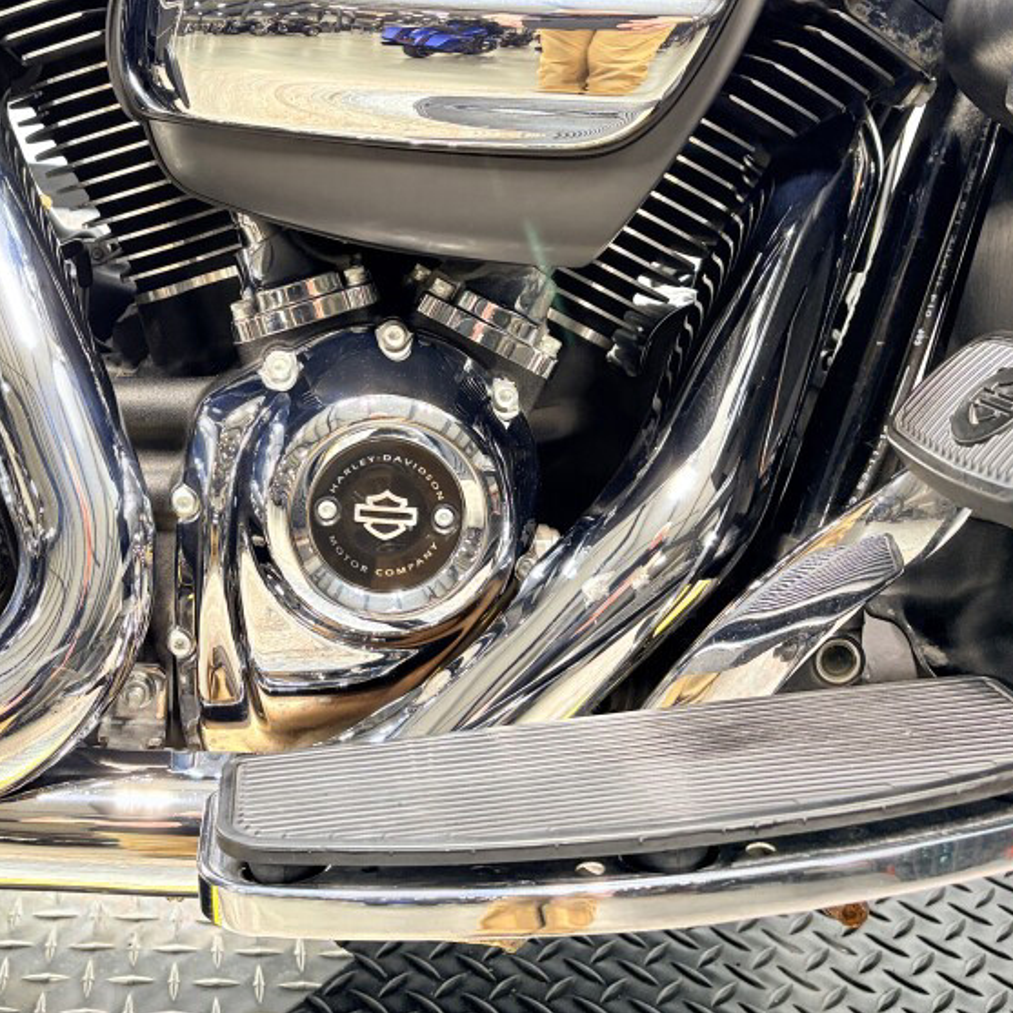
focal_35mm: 44
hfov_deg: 37.7
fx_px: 1457
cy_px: 289
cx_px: 294
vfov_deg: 37.6
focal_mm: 5.96
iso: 125
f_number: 1.6
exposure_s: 1/60
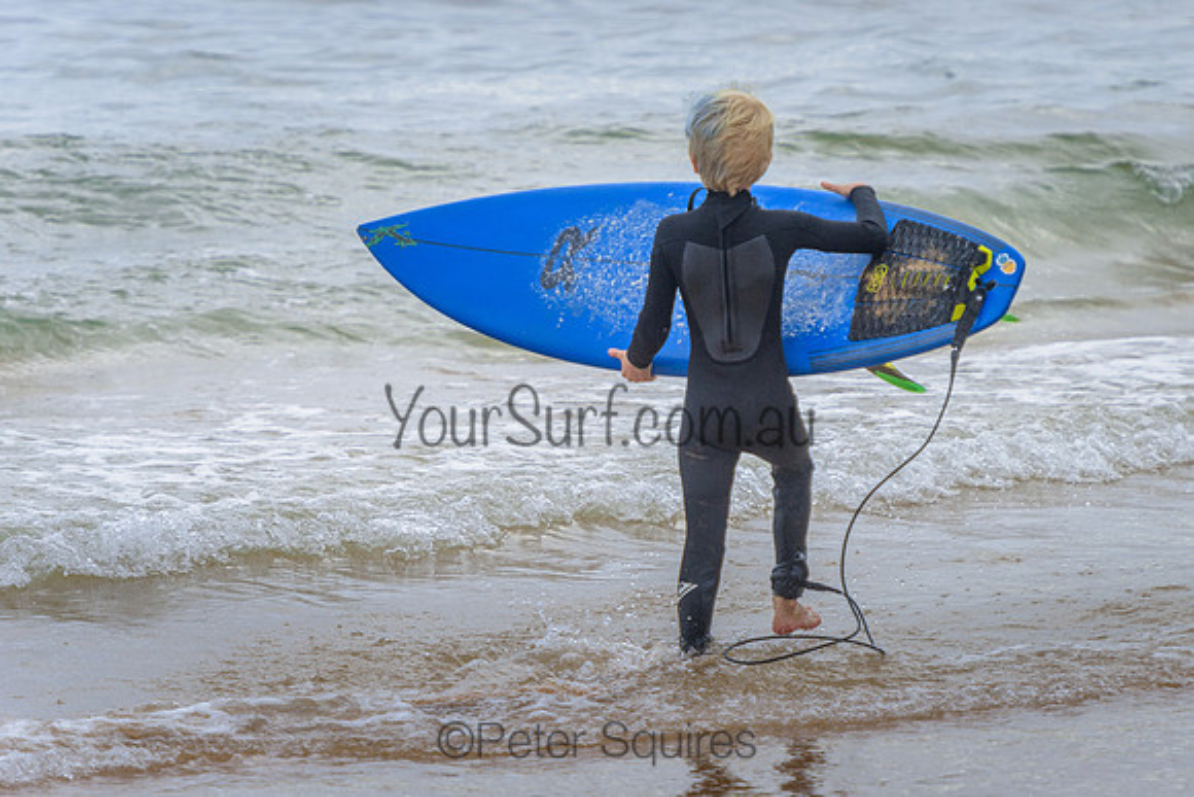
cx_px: 732
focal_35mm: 306
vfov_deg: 4.5
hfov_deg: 6.7
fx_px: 10166
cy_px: 328
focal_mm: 250
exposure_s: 1/1600
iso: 220
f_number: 5.6
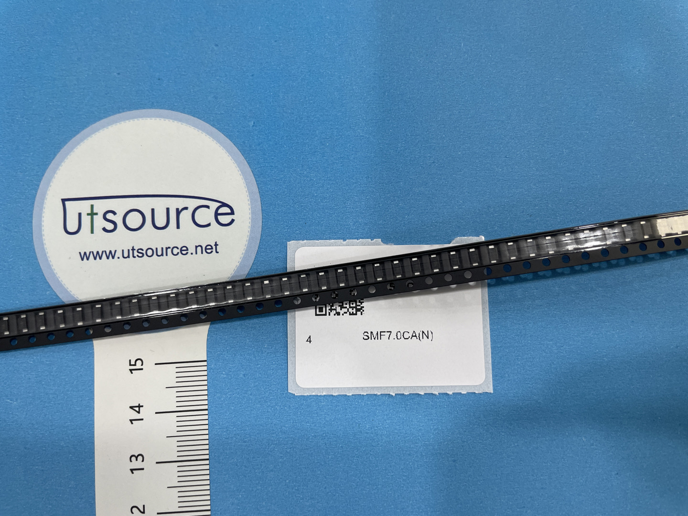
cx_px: 344
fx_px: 517
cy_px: 258
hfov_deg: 67.3
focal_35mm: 26
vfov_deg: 53.1
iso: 100
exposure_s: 1/100
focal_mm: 4.2
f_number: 1.6
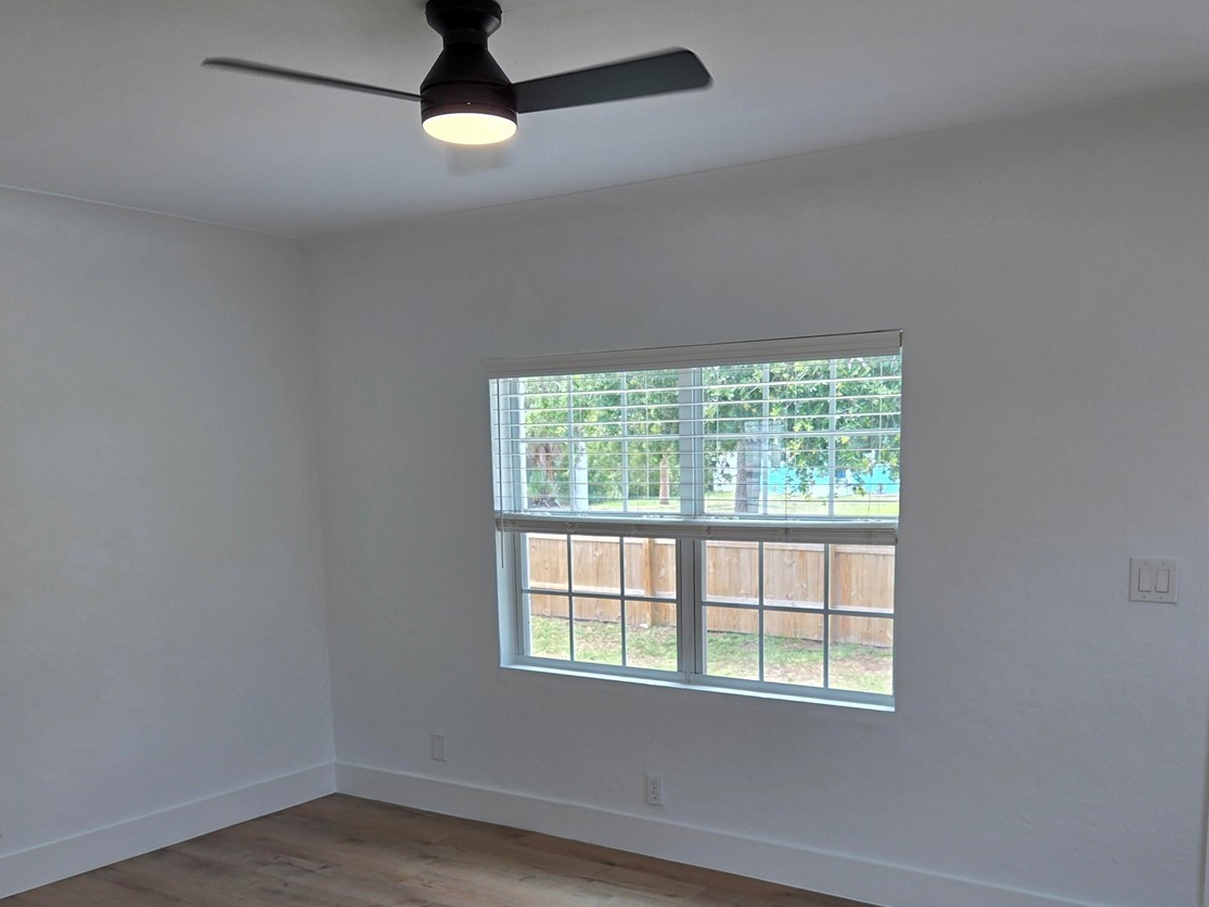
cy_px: 636
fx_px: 1152
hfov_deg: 55.3
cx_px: 653
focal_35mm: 33
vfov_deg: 42.1
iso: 32
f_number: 1.8
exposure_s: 1/120
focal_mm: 5.4
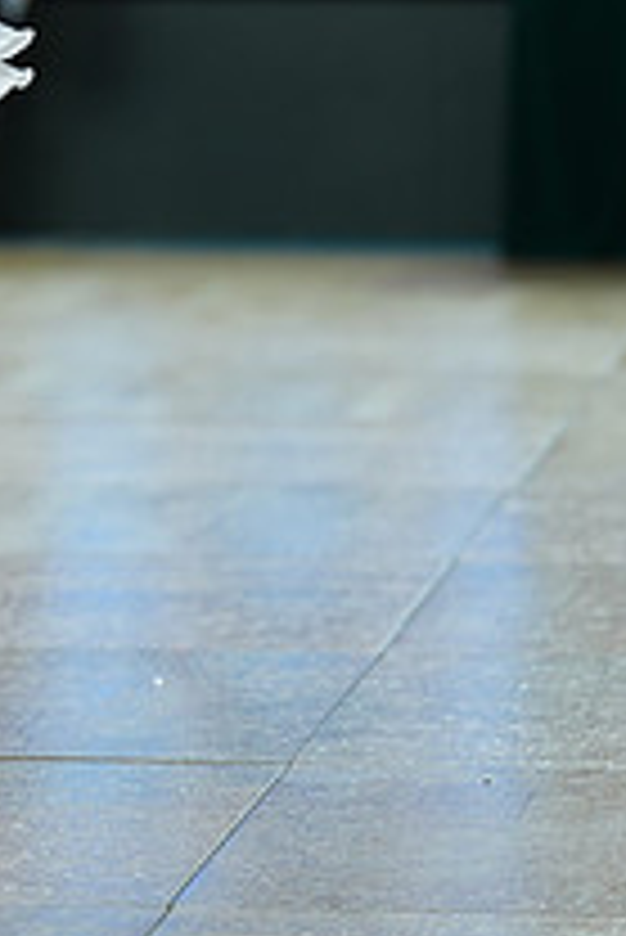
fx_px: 9348
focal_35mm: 359
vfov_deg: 5.7
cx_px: -218
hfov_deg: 3.8
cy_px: -248
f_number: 2.8
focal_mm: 129
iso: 320
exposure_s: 1/400
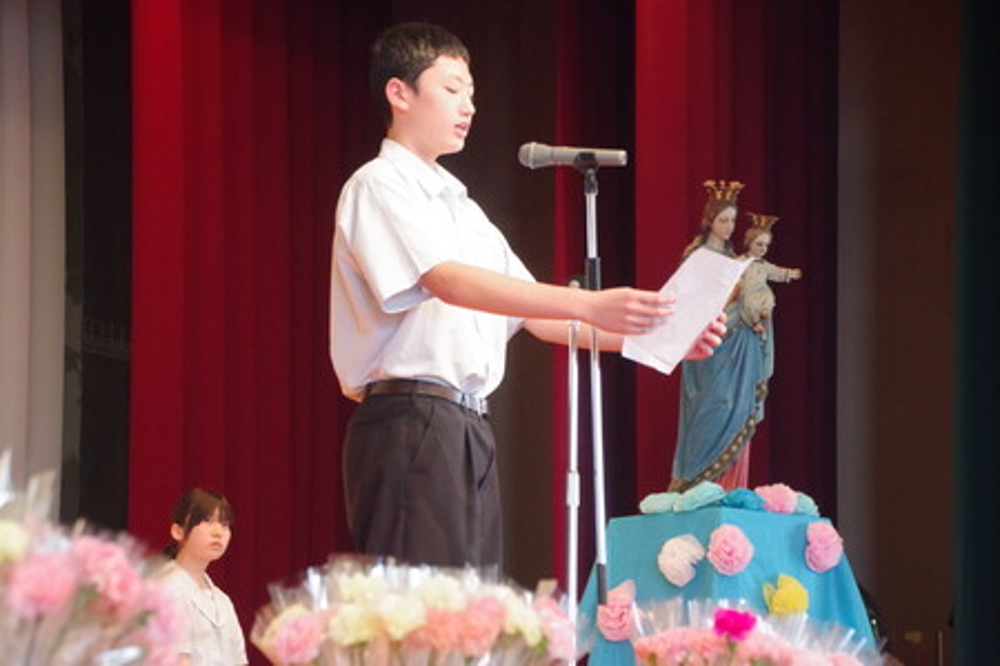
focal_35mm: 132
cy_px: 333
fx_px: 3666
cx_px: 500
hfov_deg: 15.5
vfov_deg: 10.4
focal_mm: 88
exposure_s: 1/80
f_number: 5.6
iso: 6400
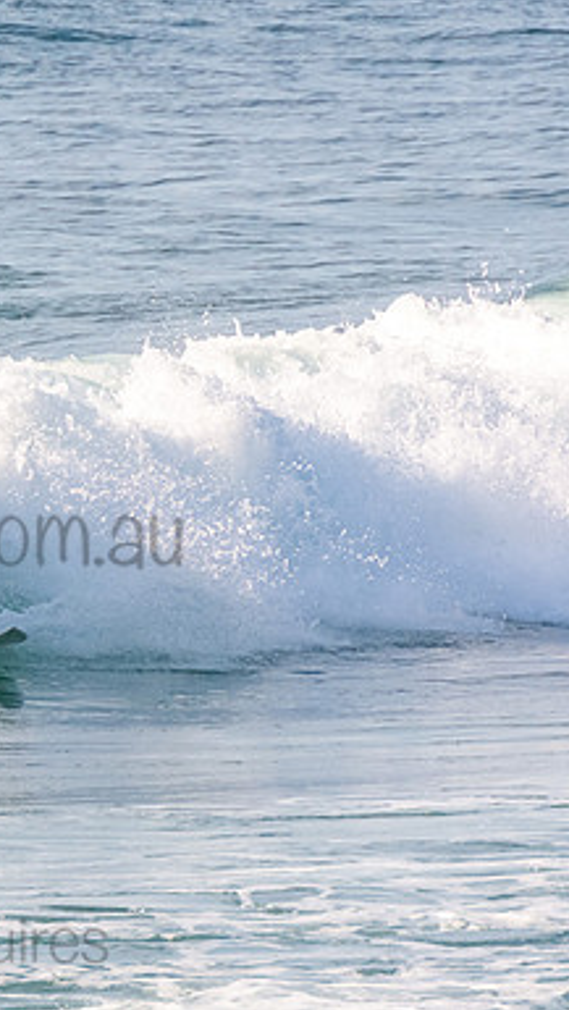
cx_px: -94
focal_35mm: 981
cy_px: 505
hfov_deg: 1.2
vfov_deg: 2.2
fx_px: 26272
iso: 1600
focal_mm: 400
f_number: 13
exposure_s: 1/1250
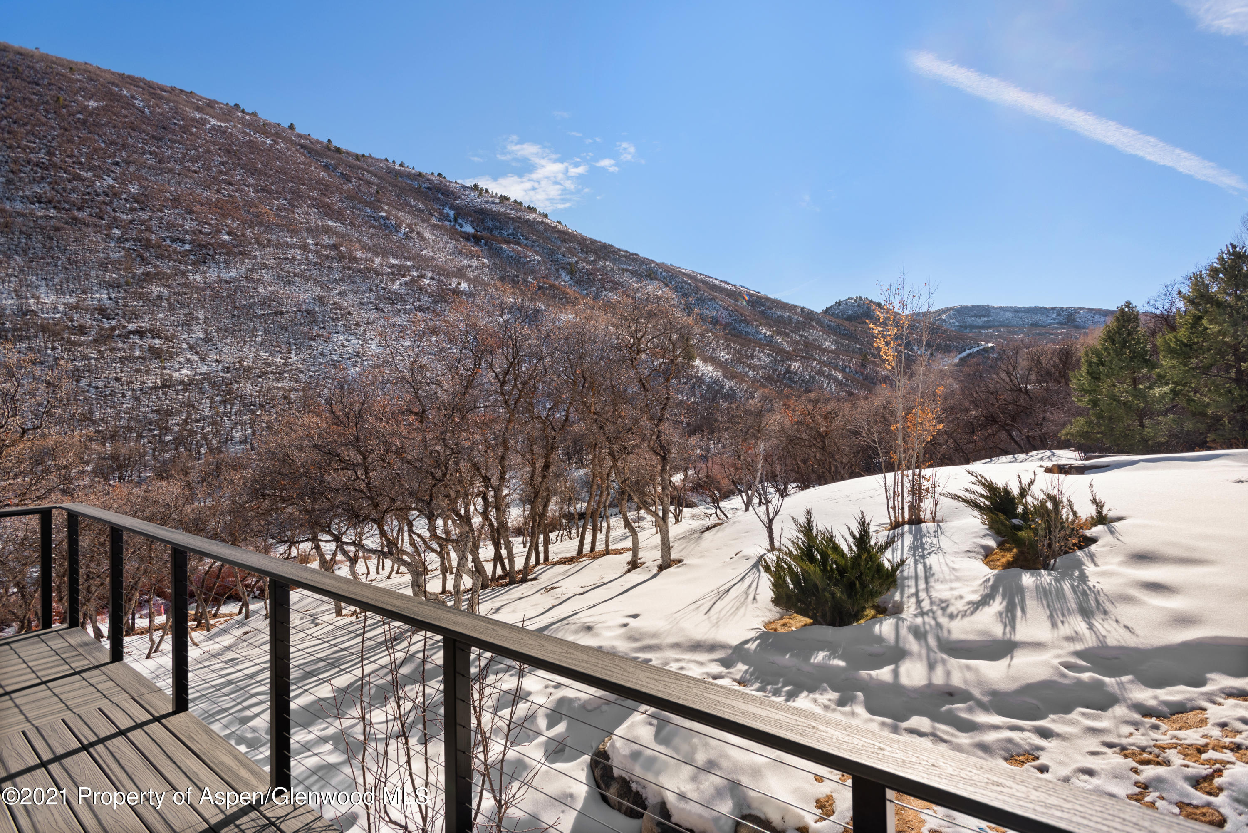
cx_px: 624
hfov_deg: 93.3
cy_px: 416
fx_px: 589
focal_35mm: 17
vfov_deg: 70.5
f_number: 7.1
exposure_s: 1/800
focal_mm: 17
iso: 320
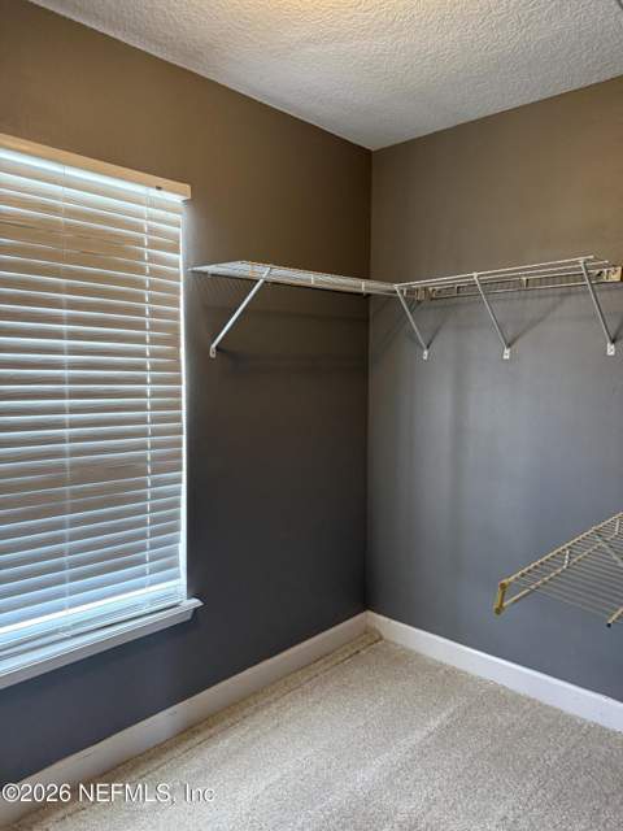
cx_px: 312
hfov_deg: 56.8
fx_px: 576
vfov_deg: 71.6
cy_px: 416
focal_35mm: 24
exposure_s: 1/60
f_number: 1.78
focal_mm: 6.76
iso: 320
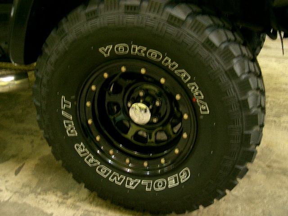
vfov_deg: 36.8
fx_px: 324
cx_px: 144
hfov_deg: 47.9
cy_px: 108
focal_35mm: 39
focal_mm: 8
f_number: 2.8
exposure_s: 1/8
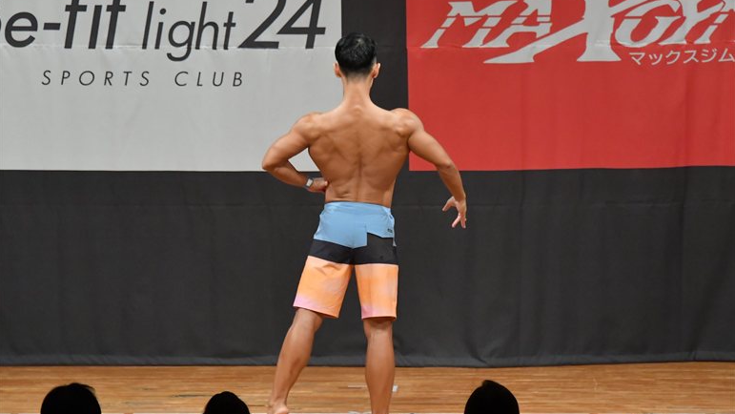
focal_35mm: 284
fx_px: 5536
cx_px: 367
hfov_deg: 7.6
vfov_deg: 4.3
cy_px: 232
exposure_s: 1/400
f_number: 5.6
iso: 6400
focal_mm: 180
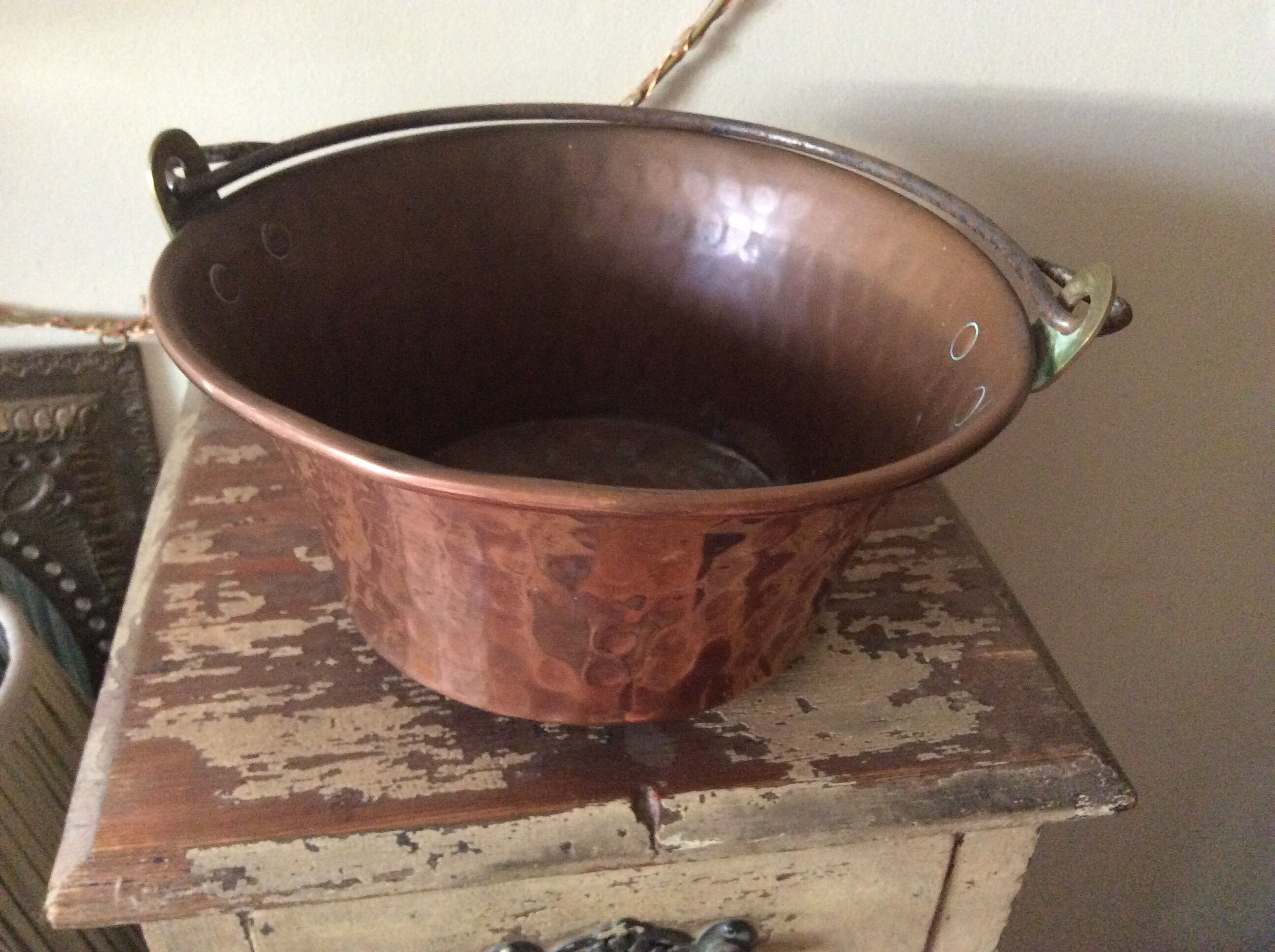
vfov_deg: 44.1
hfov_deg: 56.9
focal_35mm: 32
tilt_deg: -36.6
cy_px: 476
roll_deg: -1.9
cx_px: 638
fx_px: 1177
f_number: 2.4
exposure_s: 1/17
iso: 320
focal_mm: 3.3
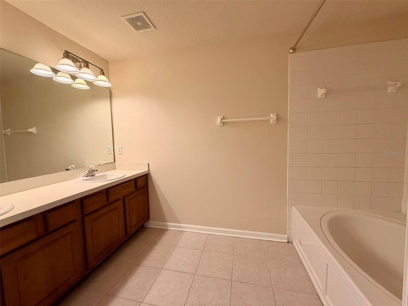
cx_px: 204
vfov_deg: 85.7
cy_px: 153
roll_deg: +2.7
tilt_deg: -5.2
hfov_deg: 102.1
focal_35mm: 14
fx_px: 165
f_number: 2.2
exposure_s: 1/120
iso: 125
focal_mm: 2.22
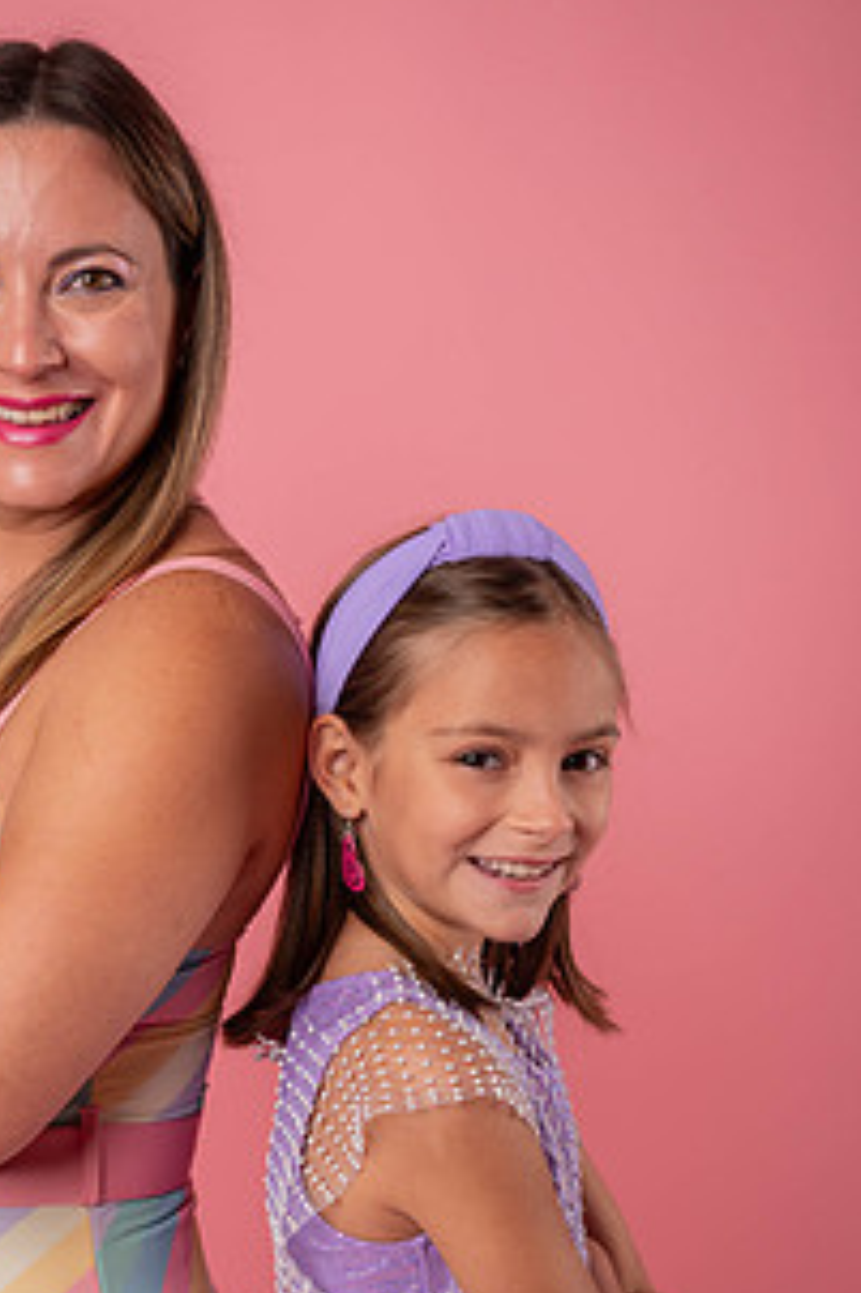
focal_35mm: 70
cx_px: 236
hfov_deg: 19.3
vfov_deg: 28.7
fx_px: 2514
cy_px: 809
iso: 160
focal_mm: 47
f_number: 5
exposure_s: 1/100
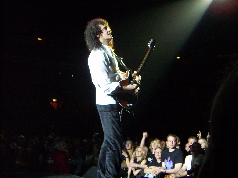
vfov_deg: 27.5
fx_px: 364
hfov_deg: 36.2
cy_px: 89
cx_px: 119
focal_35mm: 53
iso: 200
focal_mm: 7
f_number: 3.2
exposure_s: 1/25
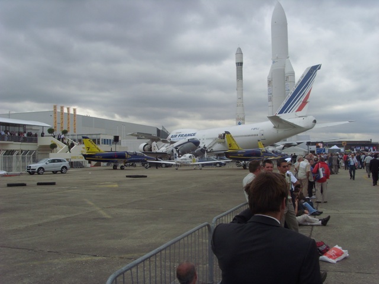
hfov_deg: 51.4
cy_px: 142
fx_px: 394
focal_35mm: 36
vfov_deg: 39.7
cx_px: 190
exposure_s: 1/350
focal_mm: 6
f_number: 5.5
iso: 80
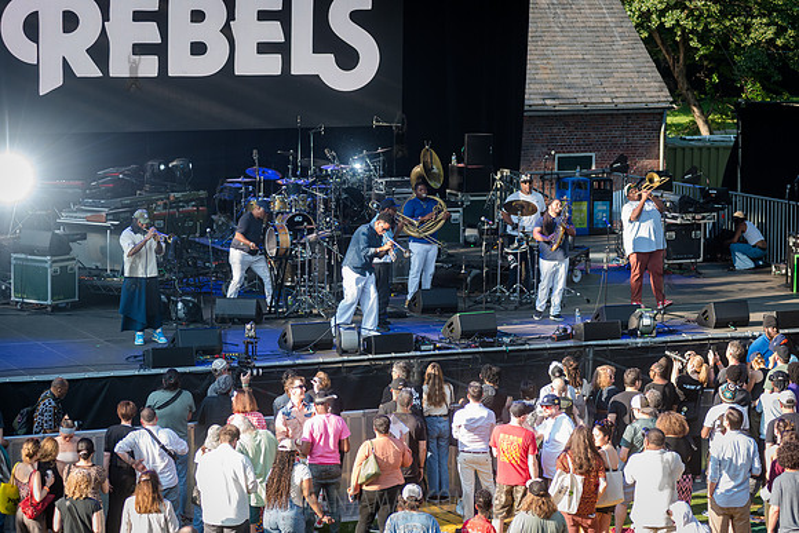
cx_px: 400
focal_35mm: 120
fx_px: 2664
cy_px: 266
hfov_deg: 17.1
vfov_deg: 11.4
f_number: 3.5
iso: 800
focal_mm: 120
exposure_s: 1/1250
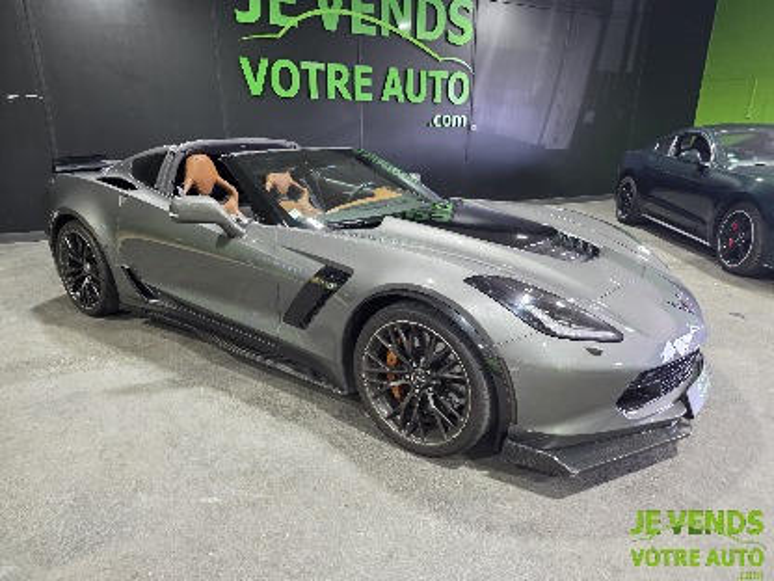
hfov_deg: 73.9
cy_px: 290
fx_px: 514
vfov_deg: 58.9
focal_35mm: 23
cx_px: 387
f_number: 1.7
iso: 320
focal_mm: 6.25
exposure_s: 1/120
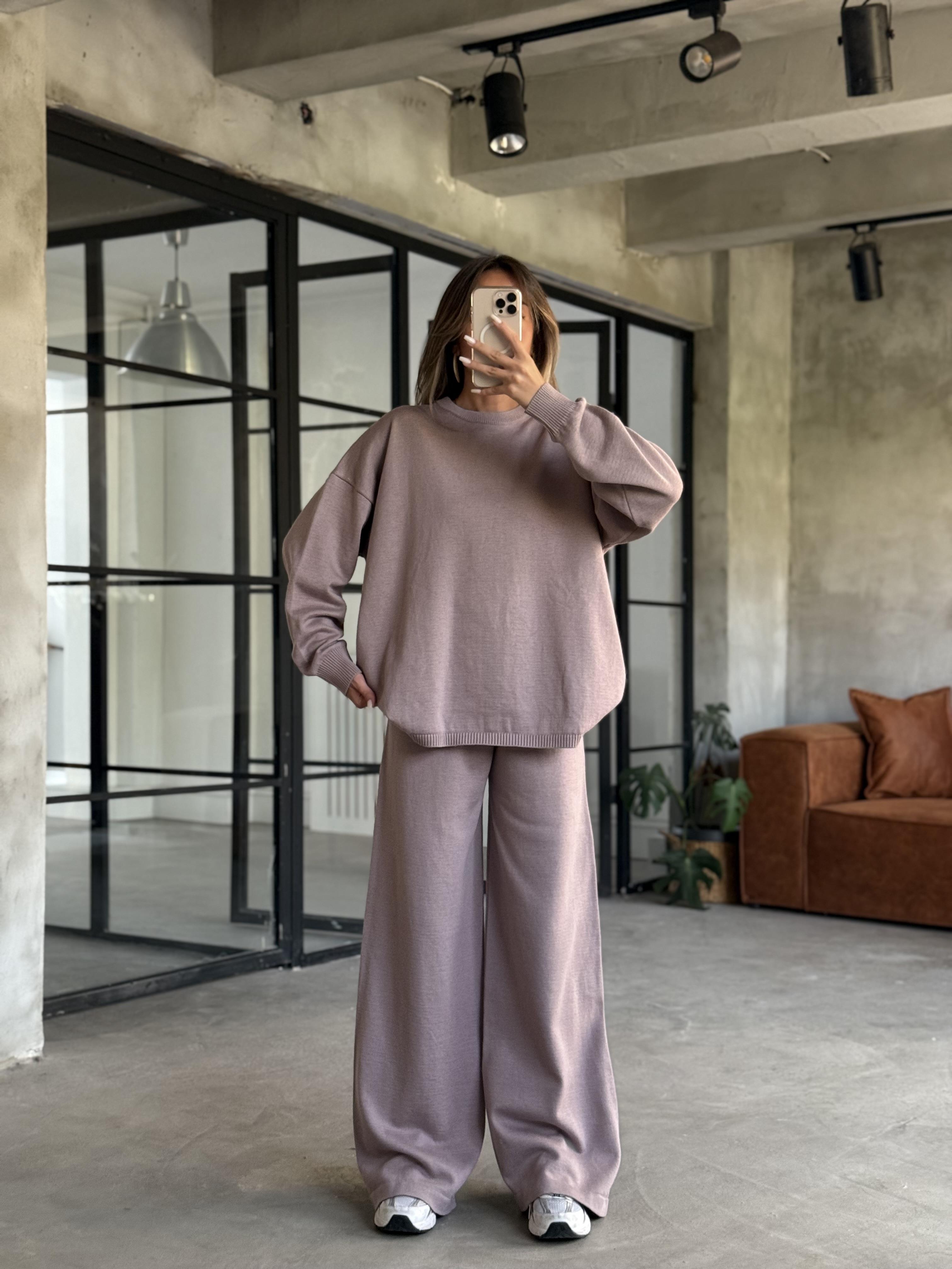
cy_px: 634
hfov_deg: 30.3
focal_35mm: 48
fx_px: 1760
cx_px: 476
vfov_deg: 39.7
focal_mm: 6.76
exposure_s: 1/60
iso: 250
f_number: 1.78
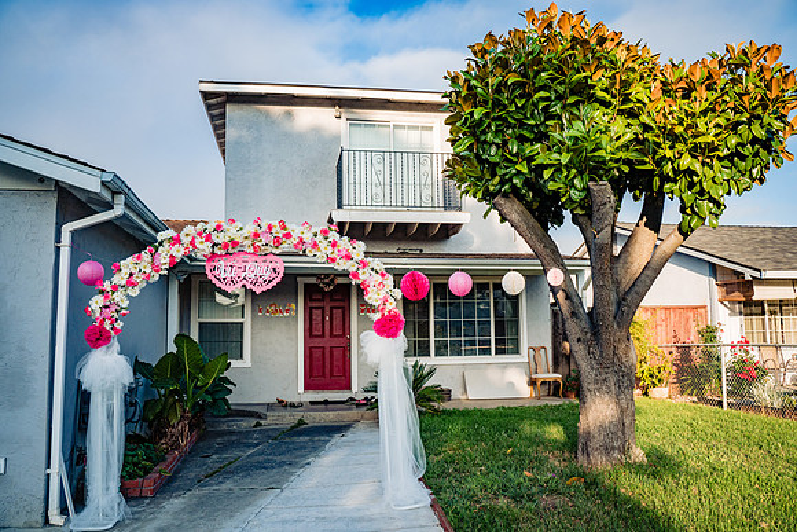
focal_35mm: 28
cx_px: 398
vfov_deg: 46.4
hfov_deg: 65.5
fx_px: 620
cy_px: 266
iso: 640
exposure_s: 1/800
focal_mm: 28
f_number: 7.1
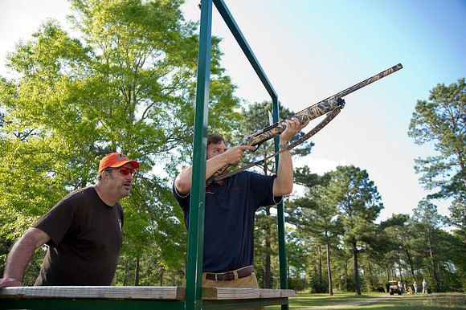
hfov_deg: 65.5
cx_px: 233
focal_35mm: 28
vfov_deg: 46.4
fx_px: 362
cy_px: 155
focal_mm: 28
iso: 100
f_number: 5
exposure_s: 1/125
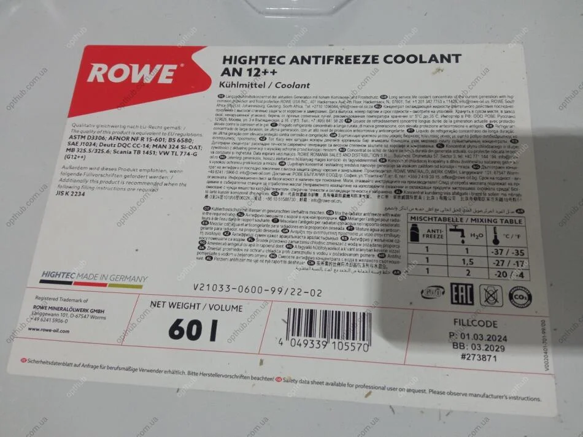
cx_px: 292
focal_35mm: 27
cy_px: 218
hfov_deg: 65.3
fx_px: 455
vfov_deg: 51.4
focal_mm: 3.79
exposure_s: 1/25
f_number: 2.2
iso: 497
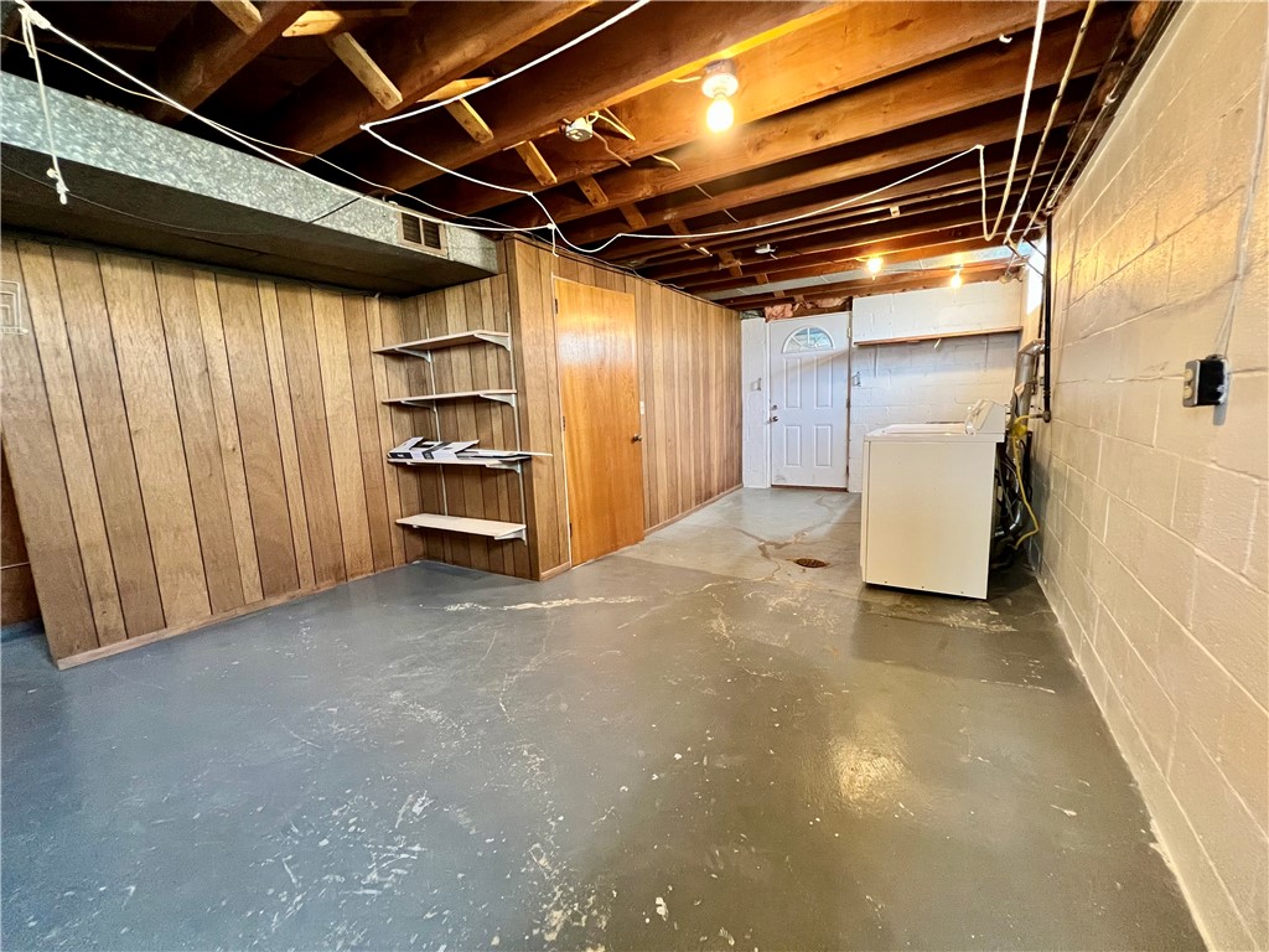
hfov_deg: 106.2
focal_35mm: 13
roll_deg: +1.7
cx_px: 634
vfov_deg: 89.9
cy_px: 476
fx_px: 477
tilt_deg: -9.2
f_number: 1.8
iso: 500
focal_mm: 1.57
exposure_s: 1/60
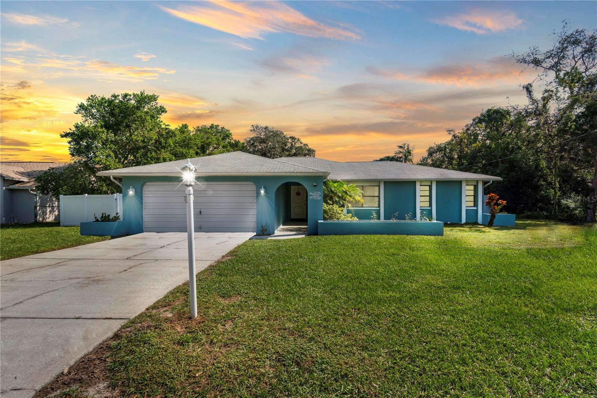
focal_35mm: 18
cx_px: 298
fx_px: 298
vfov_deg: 67.4
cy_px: 199
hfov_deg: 90.0
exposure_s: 1/250
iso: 100
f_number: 10
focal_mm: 18
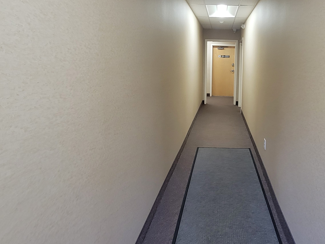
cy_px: 90
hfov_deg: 71.1
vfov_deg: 58.1
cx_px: 224
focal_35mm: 23
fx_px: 216
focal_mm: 2.2
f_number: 2.2
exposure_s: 1/50
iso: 160
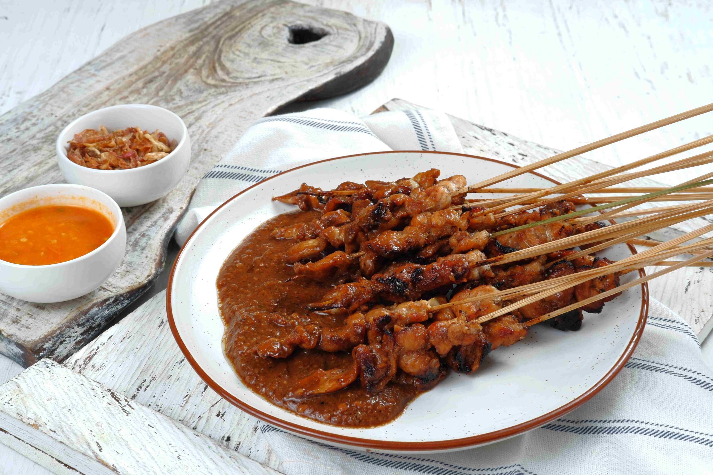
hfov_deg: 37.5
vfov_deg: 25.5
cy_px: 238
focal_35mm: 53
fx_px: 1050
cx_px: 356
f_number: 13
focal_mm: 35
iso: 100
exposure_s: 1/80
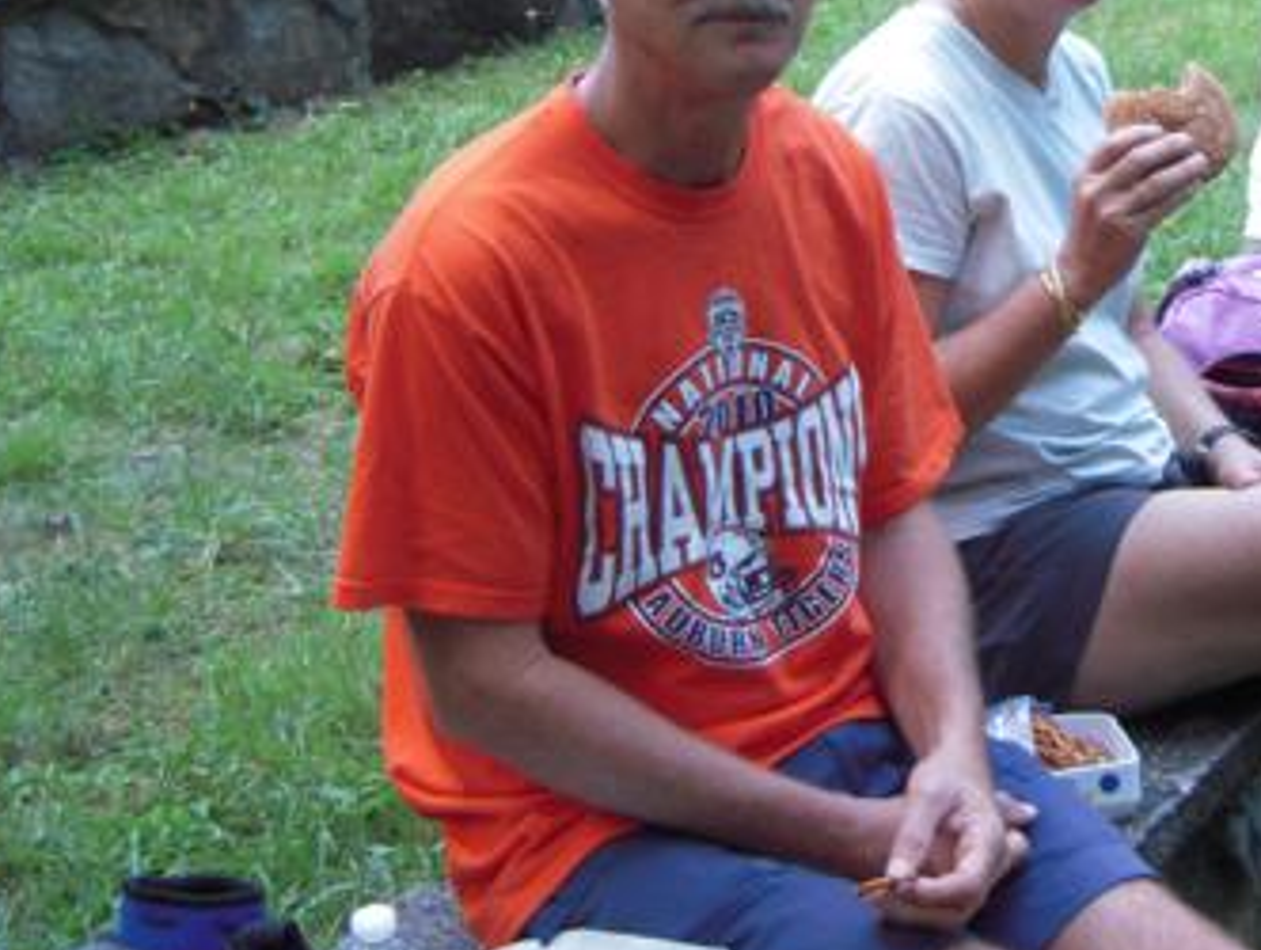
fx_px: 3210
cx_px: 1060
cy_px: 163
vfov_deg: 16.7
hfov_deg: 21.9
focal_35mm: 88
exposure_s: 1/50
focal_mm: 8.1
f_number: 3.3
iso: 125
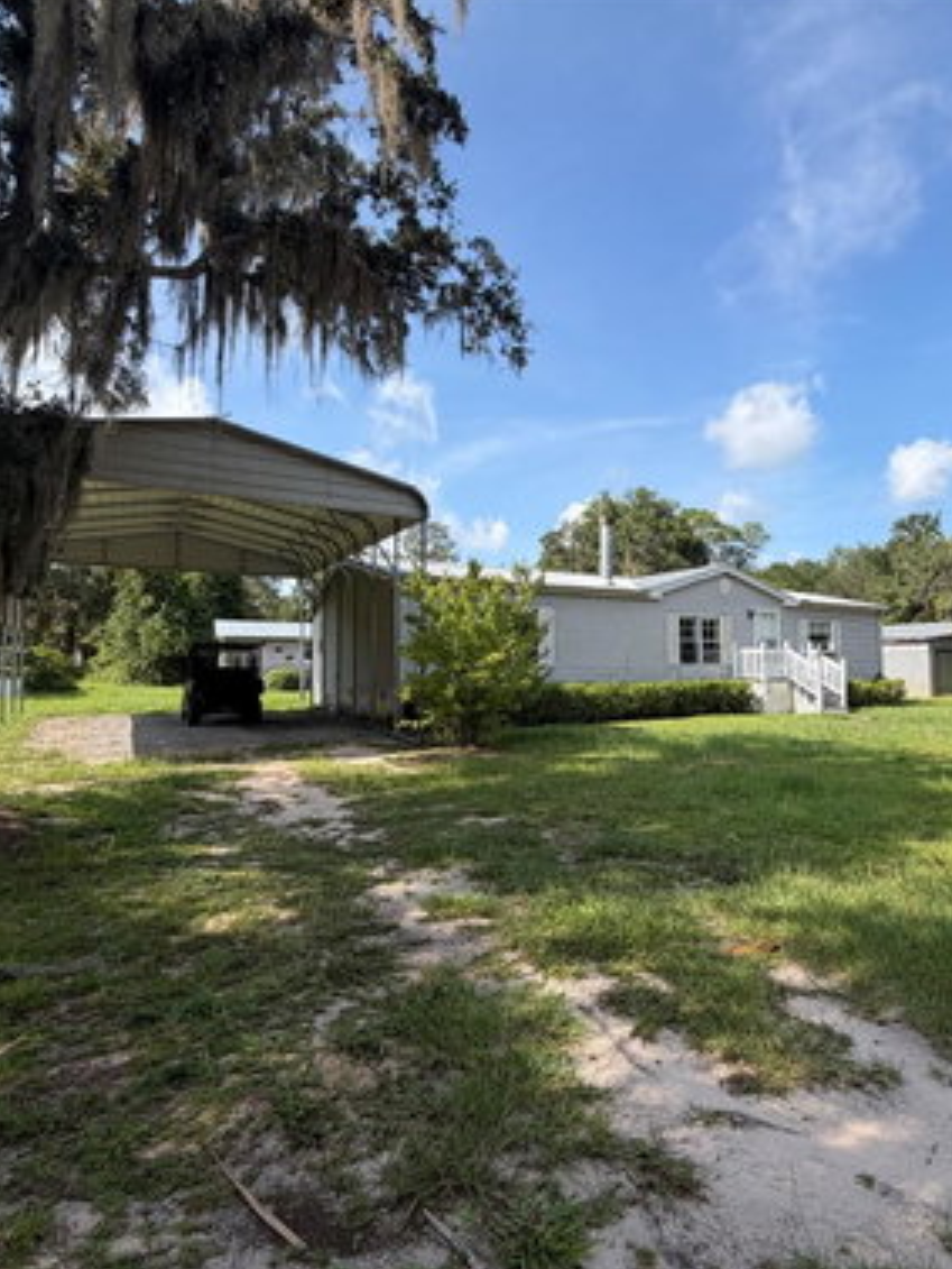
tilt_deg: +4.4
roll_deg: +0.2
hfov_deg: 68.5
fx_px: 696
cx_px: 528
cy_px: 629
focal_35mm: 19
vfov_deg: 84.6
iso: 32
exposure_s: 1/770
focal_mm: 2.22
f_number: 2.2
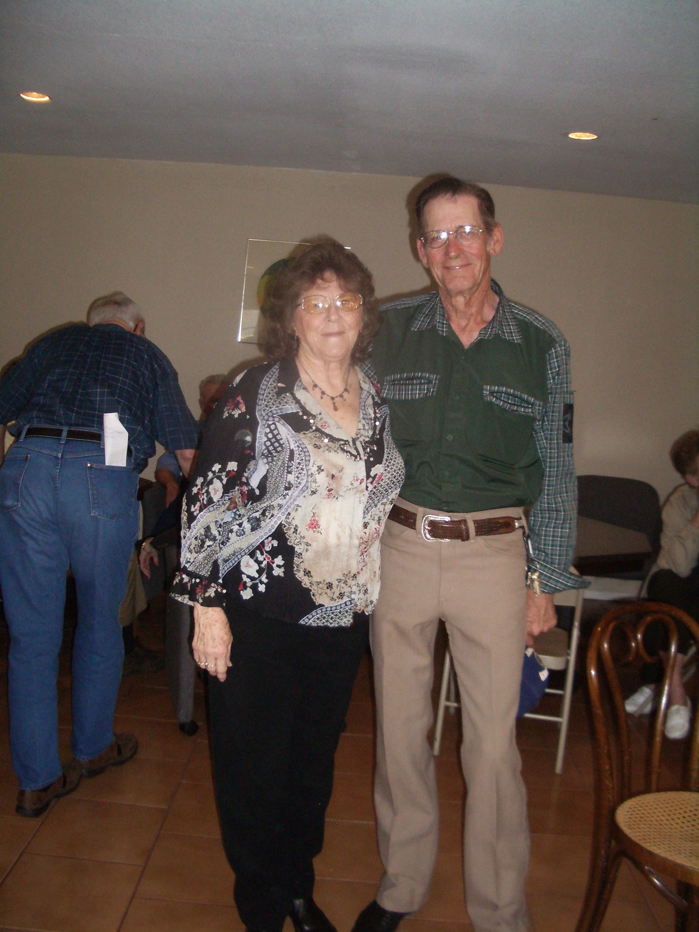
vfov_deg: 52.6
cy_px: 466
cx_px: 350
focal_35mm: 35
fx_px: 942
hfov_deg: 40.7
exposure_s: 1/60
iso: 200
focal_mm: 5.8
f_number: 2.6
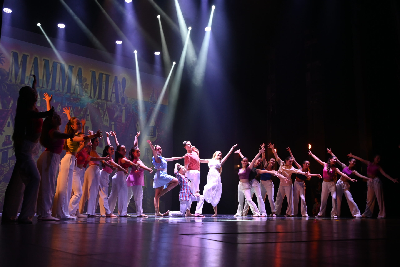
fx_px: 400
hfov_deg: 53.1
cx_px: 200
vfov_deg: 36.9
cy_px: 134
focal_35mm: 36
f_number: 4.5
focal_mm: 24
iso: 1000
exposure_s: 1/125
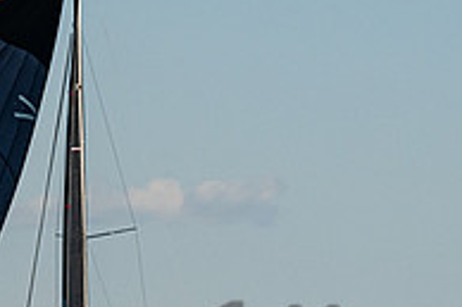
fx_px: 14899
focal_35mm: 1162
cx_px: 23
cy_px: 570
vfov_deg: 1.2
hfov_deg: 1.8
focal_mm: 290
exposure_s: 1/3200
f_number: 8
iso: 400
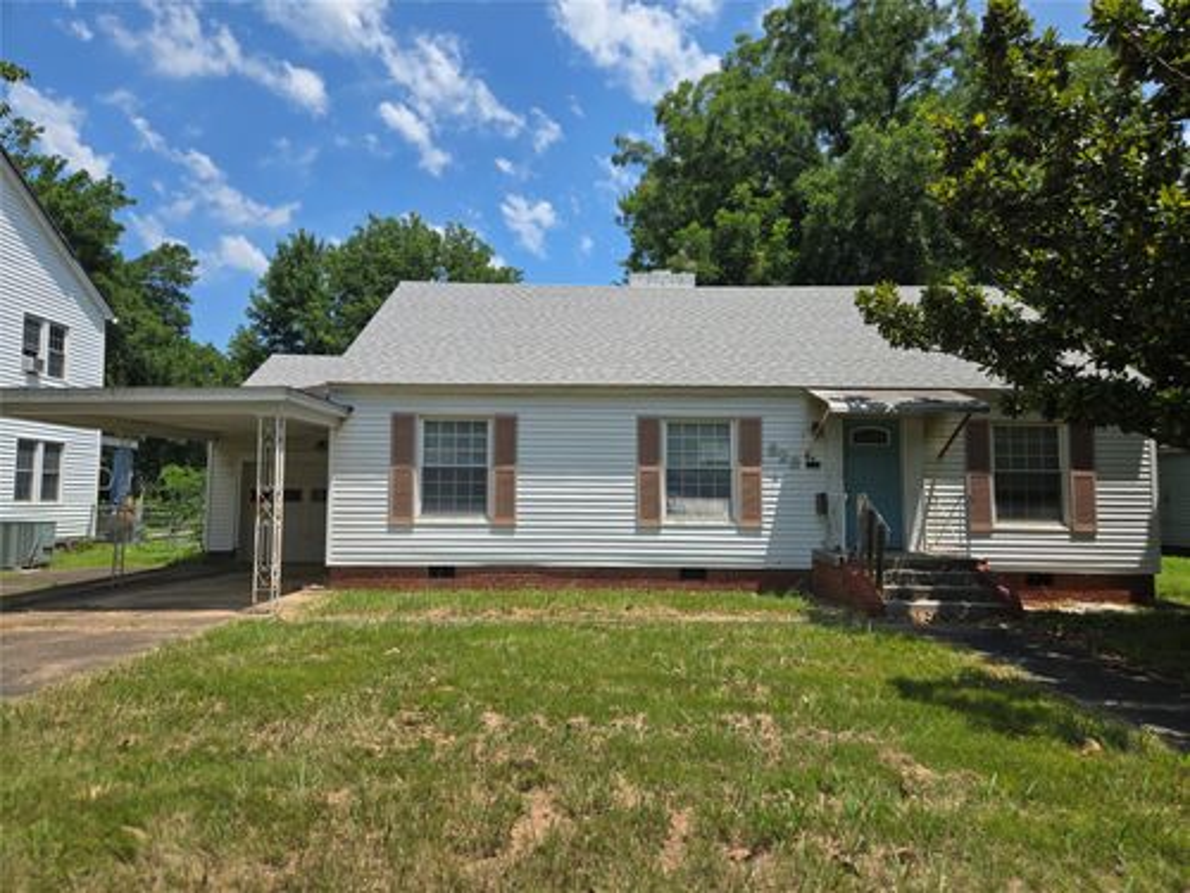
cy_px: 446
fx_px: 791
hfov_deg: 73.9
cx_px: 595
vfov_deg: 58.9
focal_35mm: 23
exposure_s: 1/2921
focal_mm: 5.4
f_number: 1.8
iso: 40
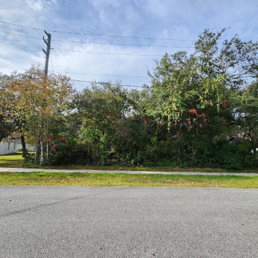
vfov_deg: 87.4
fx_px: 135
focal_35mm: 16
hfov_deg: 86.7
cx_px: 150
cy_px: 130
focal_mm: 2.2
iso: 50
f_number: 2.2
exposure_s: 1/868
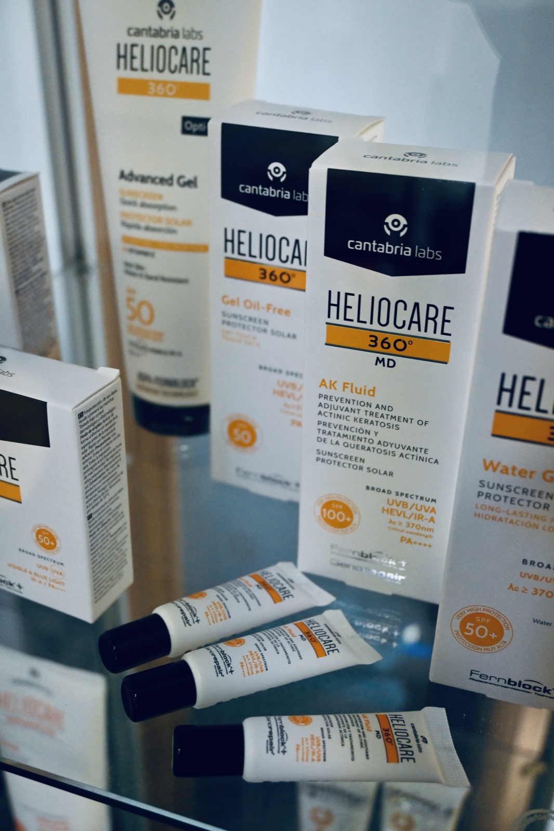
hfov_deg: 36.2
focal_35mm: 37
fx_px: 849
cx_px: 277
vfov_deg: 52.2
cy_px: 416
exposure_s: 1/160
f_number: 4.5
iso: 1600
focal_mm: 24.5
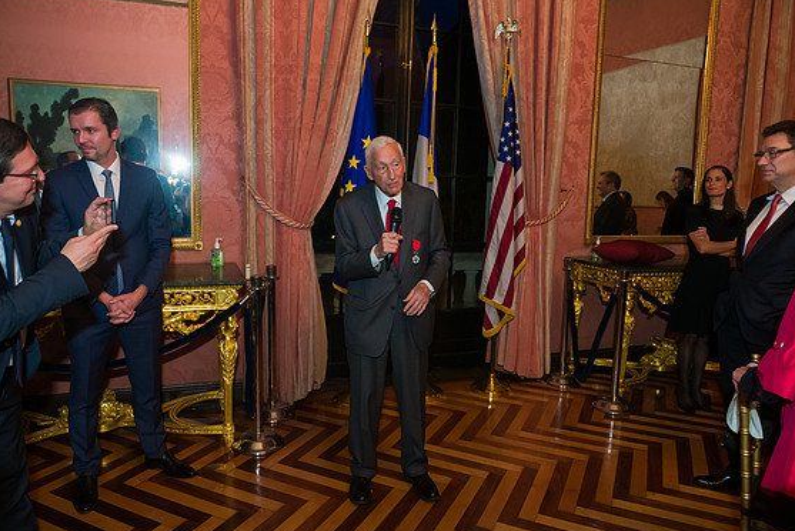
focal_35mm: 25
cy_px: 265
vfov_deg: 51.3
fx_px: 552
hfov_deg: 71.5
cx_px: 388
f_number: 4
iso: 3200
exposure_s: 1/100
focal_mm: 24
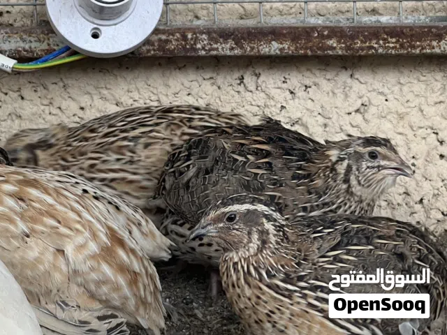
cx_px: 224
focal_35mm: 77
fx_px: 994
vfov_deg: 19.1
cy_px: 168
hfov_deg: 25.3
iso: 64
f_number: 2.8
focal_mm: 9
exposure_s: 1/99
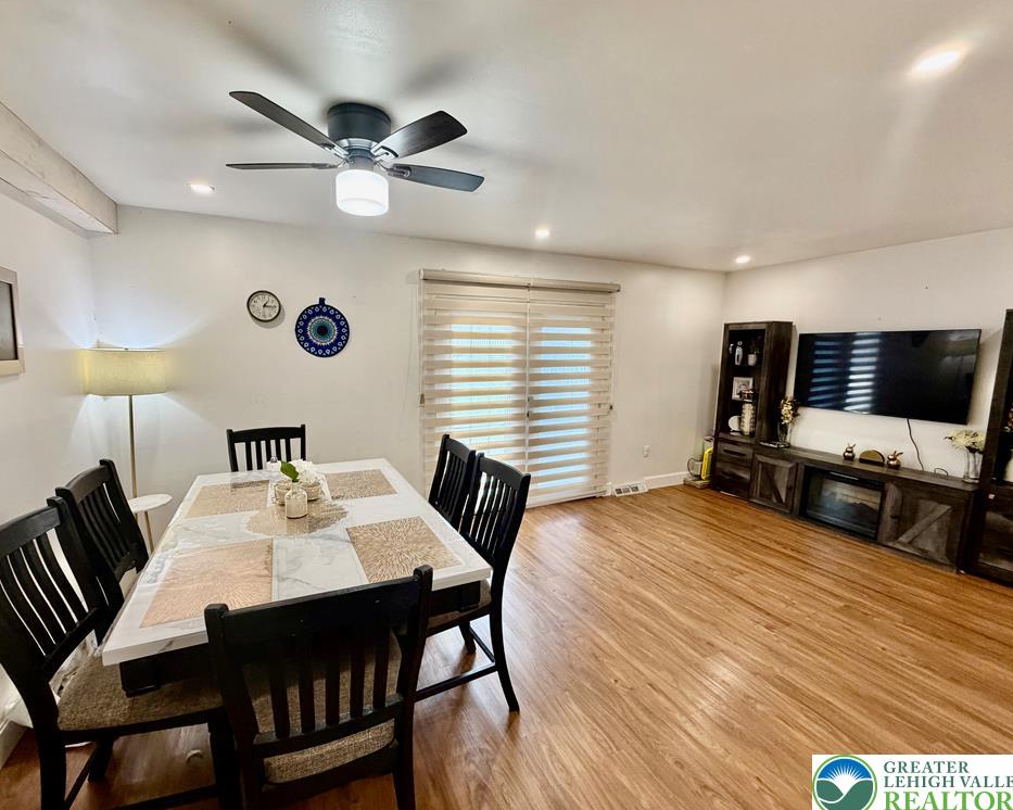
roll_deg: -0.2
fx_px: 450
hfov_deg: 96.7
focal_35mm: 15
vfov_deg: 84.0
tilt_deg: -8.5
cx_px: 478
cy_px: 410
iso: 250
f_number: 2.2
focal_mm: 2.22
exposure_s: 1/120
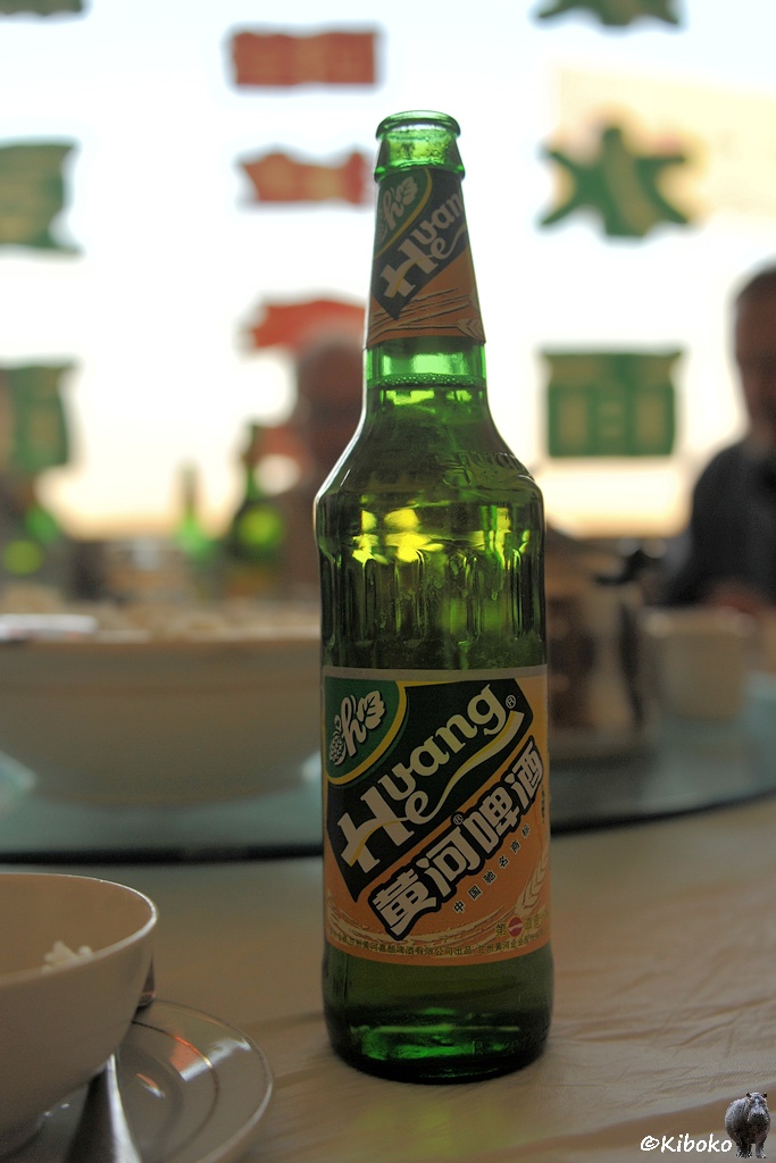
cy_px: 582
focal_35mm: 32
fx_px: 1034
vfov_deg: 58.7
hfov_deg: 41.1
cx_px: 388
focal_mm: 32
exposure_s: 1/500
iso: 250
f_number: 2.8
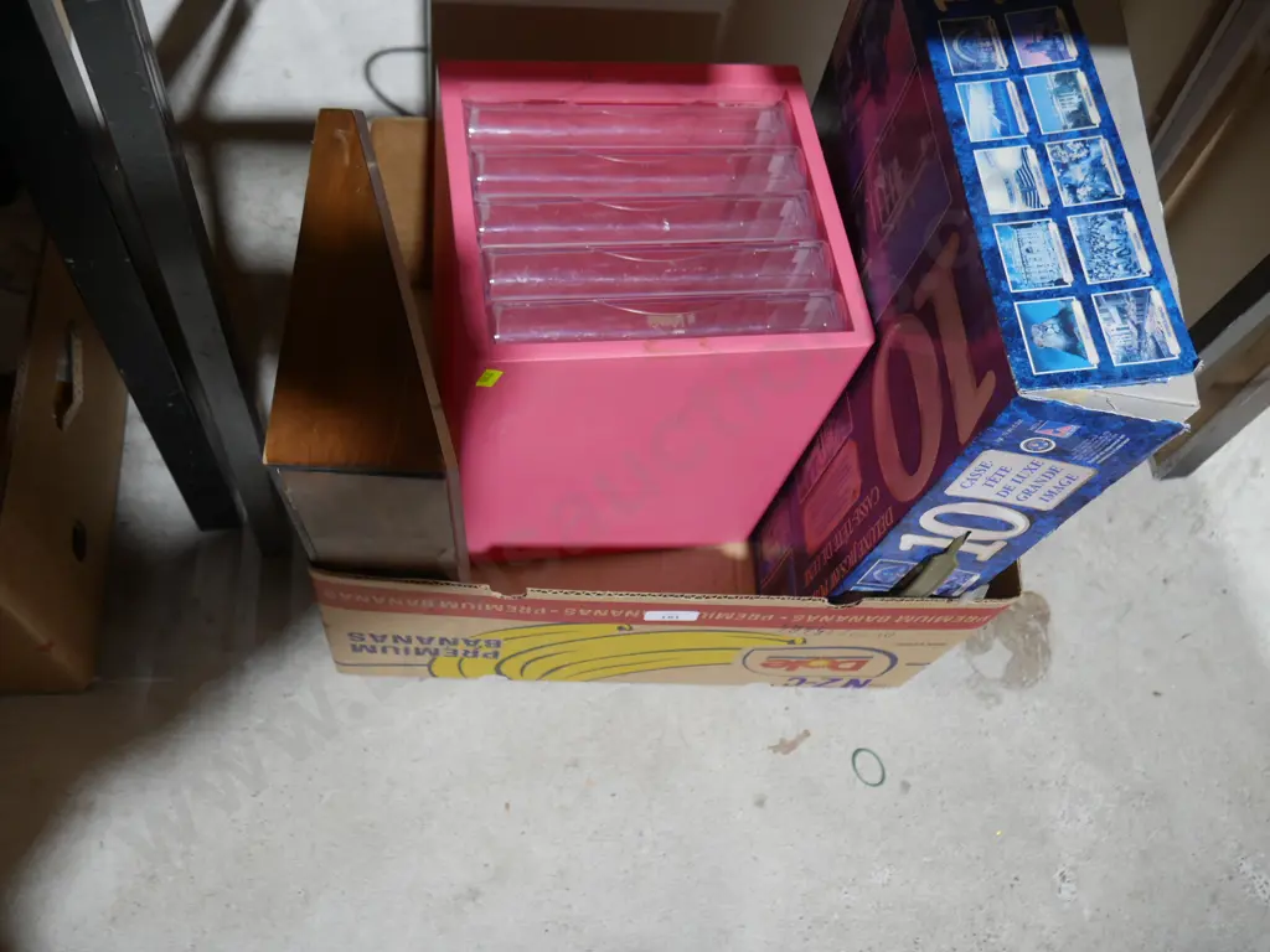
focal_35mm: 30
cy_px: 476
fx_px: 1101
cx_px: 635
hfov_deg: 60.0
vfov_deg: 46.8
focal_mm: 15
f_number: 3.6
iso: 400
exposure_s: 1/60
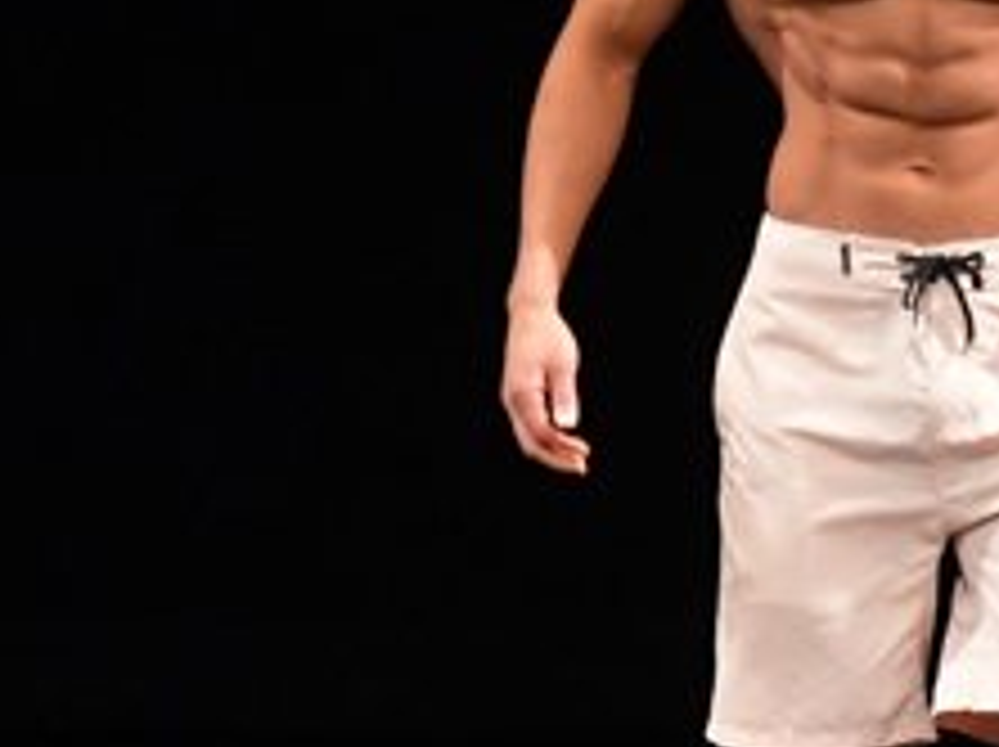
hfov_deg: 2.1
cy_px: 400
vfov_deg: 1.5
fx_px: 27618
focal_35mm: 958
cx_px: 1132
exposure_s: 1/400
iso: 3200
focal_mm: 190
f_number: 5.6
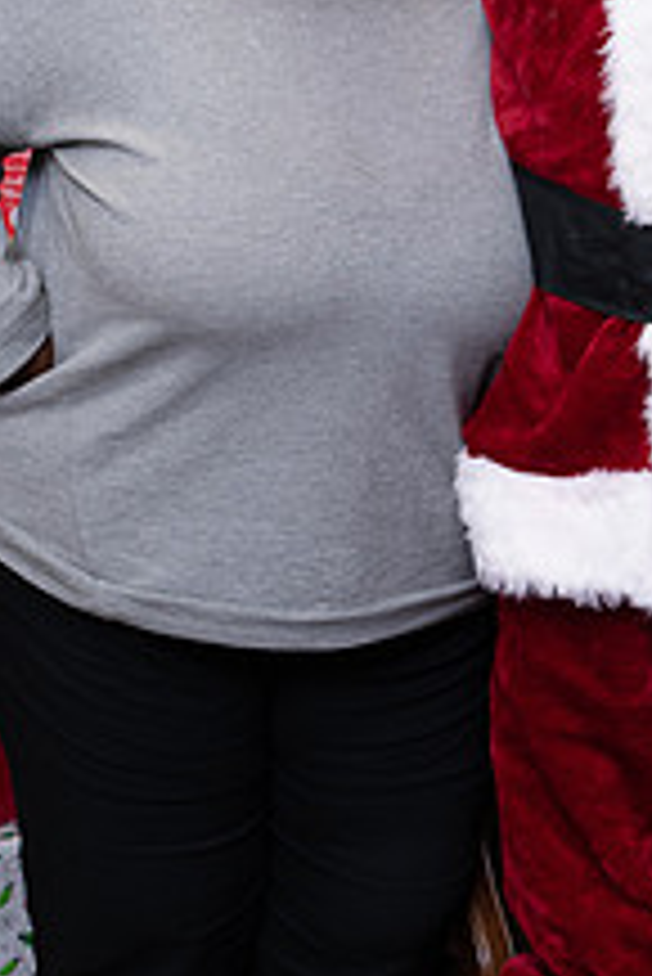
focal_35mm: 114
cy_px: 126
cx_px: 522
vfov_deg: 17.7
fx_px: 3092
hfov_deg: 12.0
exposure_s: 1/80
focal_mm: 55
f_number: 5
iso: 640
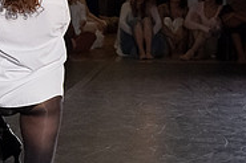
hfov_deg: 11.5
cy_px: -17
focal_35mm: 177
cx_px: -18
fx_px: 1208
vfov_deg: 7.7
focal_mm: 47
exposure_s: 1/400
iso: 6400
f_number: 4
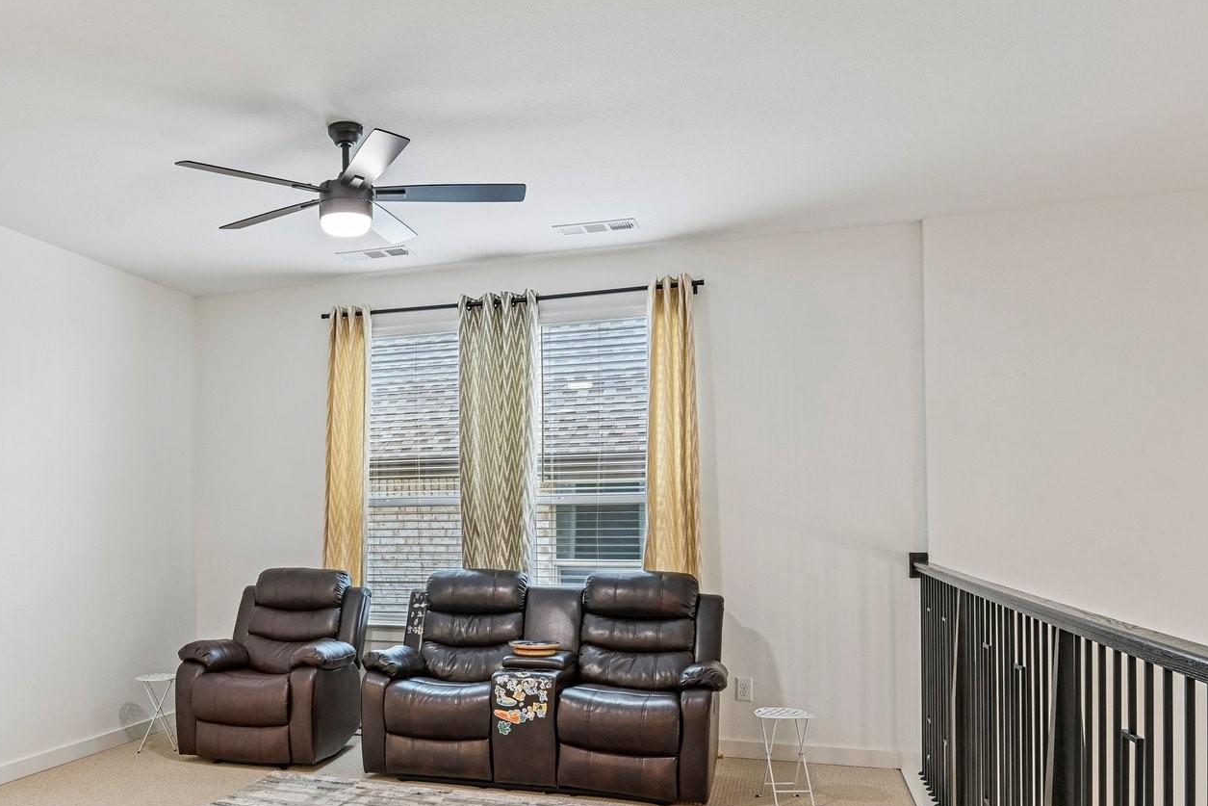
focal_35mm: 31
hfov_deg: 58.0
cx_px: 341
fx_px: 1040
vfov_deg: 42.0
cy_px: 514
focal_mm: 19
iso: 400
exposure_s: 1/20
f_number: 8
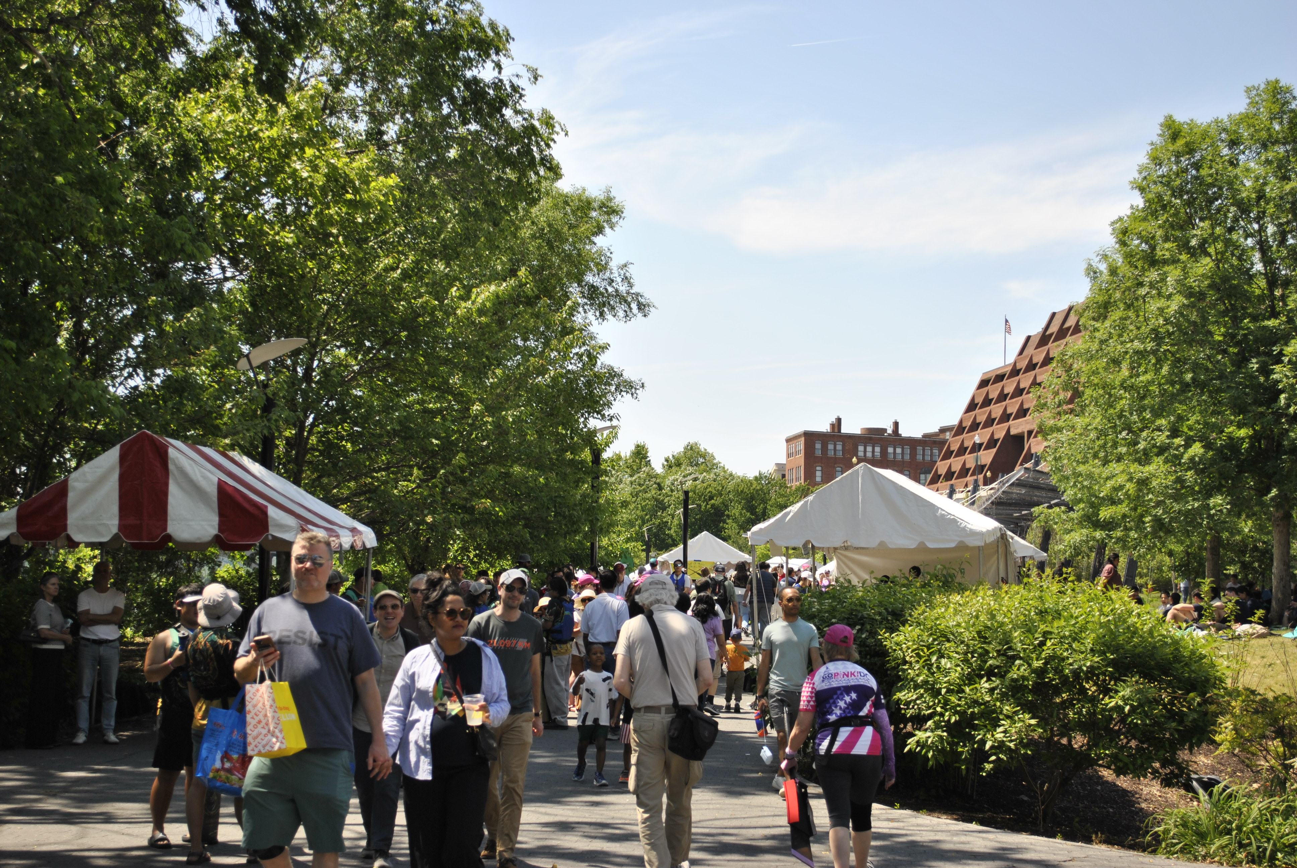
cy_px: 434
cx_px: 648
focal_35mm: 57
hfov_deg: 35.0
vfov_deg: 23.8
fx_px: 2056
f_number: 5
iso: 100
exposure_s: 1/400
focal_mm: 38
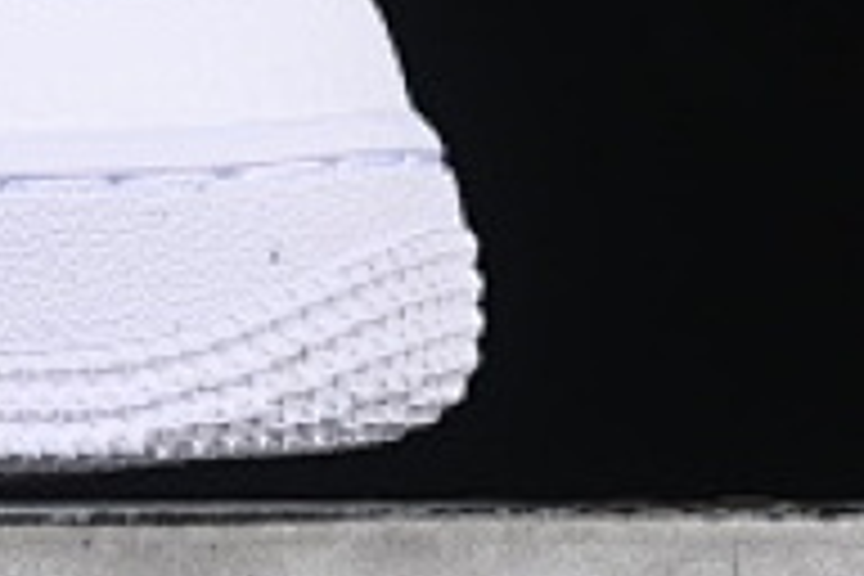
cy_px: -504
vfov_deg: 3.2
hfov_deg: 4.8
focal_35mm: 421
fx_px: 10103
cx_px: -1053
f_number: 8
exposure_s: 1/100
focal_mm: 50
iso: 160
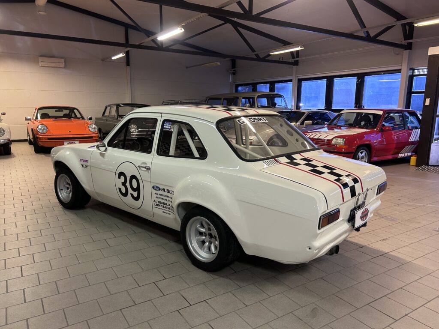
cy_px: 164
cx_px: 220
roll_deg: -0.9
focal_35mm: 26
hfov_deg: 67.3
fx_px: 330
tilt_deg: -9.4
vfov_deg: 53.1
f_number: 1.5
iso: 125
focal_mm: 5.7
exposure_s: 1/50
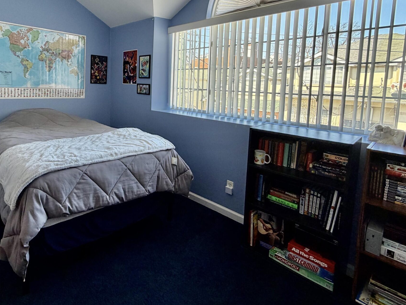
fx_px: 246
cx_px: 142
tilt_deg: -5.4
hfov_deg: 77.0
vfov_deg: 62.0
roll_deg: -0.5
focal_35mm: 21
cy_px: 103
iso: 80
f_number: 2.2
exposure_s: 1/121
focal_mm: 2.22
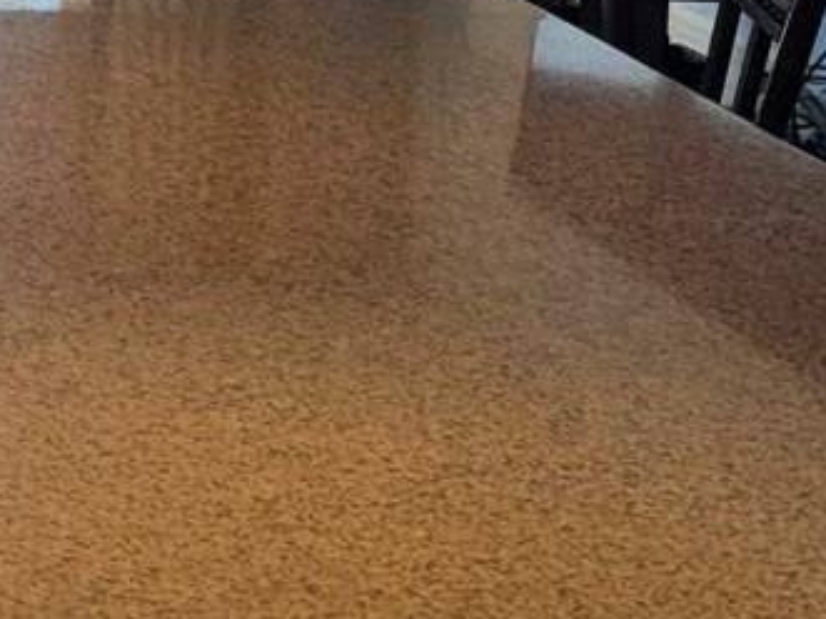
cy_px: -337
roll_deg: -1.5
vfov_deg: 6.3
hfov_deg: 8.1
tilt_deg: -6.9
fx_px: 5534
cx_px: -809
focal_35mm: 232
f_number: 1.78
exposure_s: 1/151
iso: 50
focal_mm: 6.76
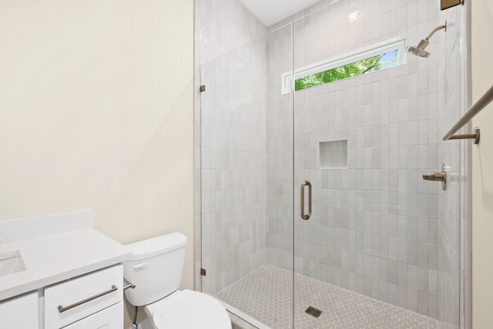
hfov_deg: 100.3
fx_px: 205
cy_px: 173
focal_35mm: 15
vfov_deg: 77.3
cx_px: 239
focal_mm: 14
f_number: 8
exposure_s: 1/2
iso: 320
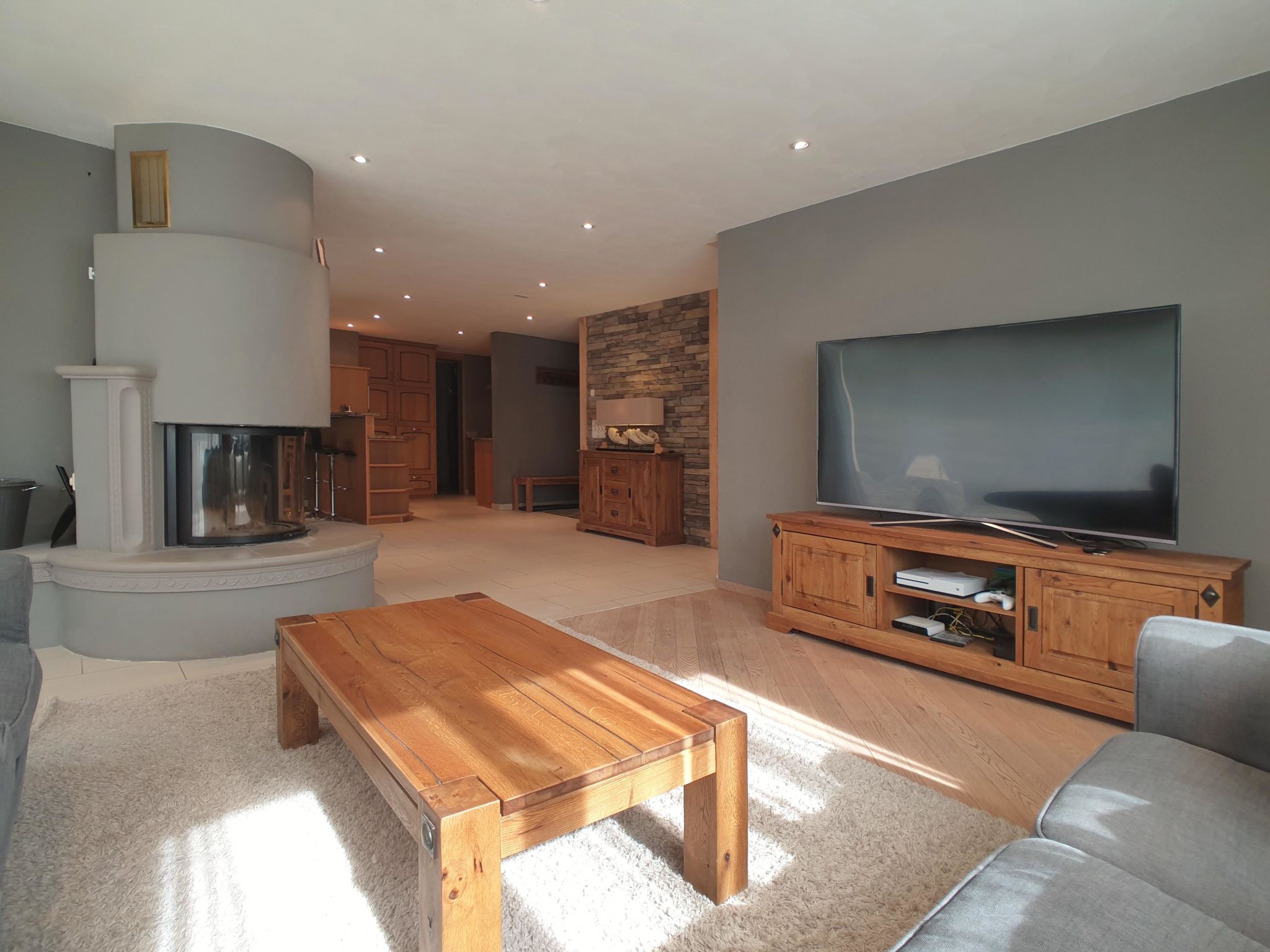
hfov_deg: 67.3
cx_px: 635
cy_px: 476
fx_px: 954
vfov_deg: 53.1
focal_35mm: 26
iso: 50
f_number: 2.4
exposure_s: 1/50
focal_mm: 4.3
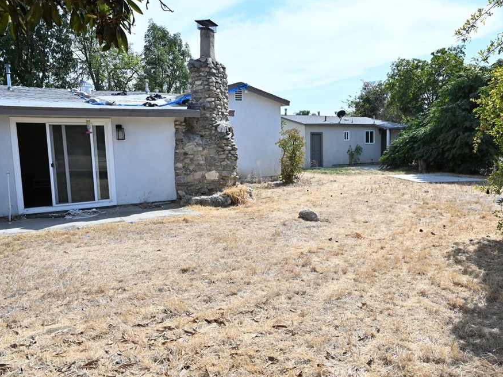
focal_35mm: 27
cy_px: 185
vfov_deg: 51.3
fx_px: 392
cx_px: 283
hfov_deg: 65.1
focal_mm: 24
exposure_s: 1/500
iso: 500
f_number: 11
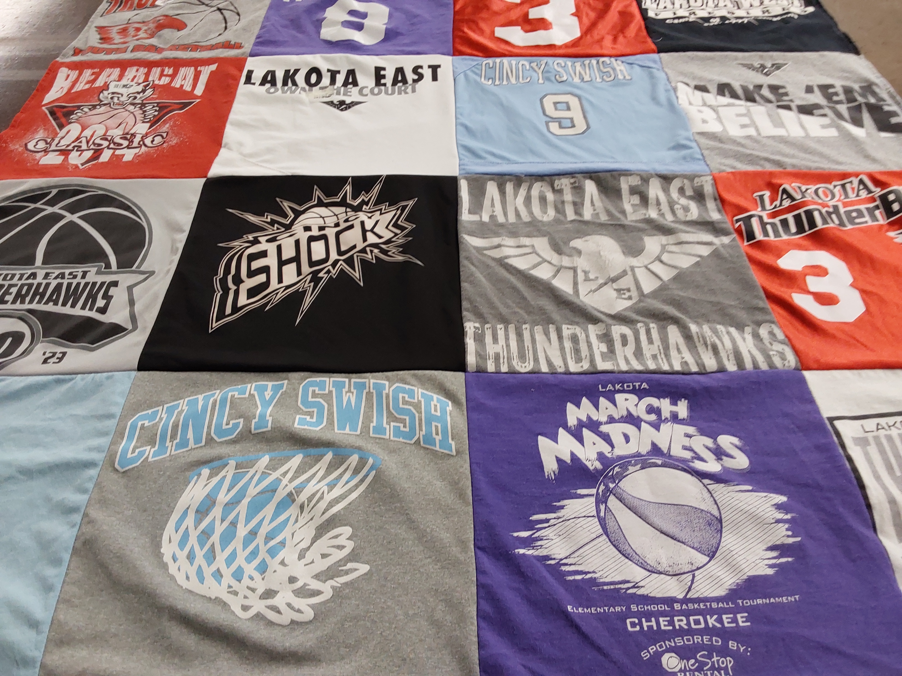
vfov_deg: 49.7
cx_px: 451
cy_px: 338
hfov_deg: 63.4
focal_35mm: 28
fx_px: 730
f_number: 1.9
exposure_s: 1/50
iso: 100
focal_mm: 2.91
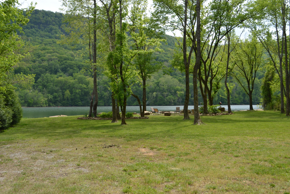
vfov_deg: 34.2
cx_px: 145
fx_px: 314
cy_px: 97
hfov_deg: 49.6
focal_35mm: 39
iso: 100
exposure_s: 1/200
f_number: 7.1
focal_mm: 26
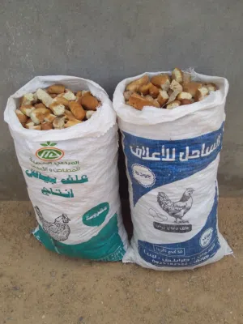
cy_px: 162
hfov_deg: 45.4
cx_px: 122
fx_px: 290
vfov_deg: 58.4
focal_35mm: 31
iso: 40
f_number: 2.2
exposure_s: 1/852
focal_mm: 3.3
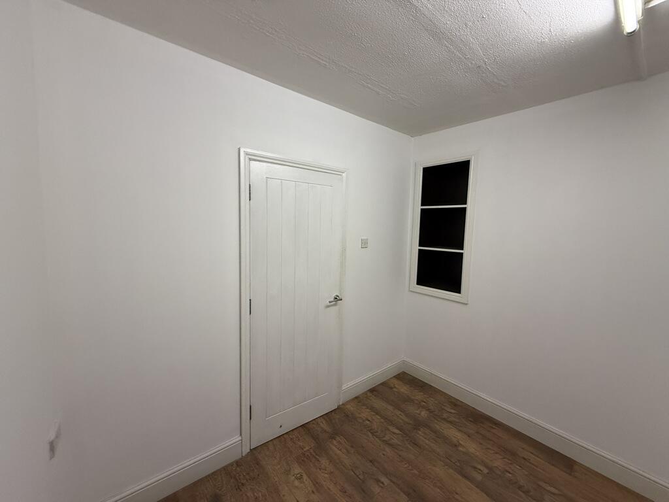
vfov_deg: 85.7
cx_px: 334
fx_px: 271
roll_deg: -1.3
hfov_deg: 102.1
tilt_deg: -4.9
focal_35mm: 14
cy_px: 251
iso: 320
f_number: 2.2
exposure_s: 1/100
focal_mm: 2.22
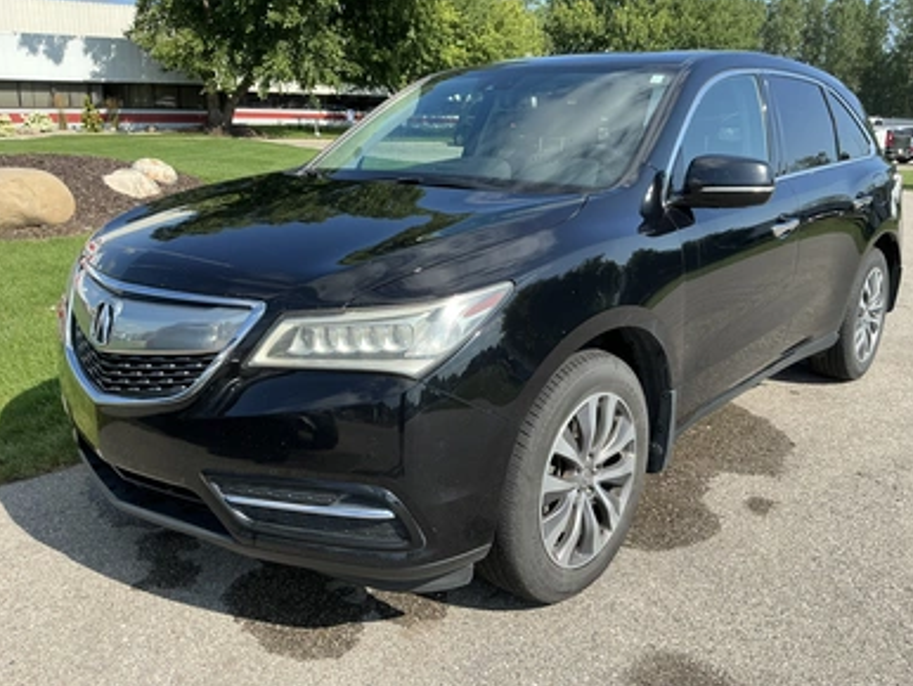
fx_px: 765
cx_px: 468
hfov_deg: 61.6
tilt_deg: -15.2
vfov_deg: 48.3
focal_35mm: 29
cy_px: 336
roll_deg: -1.5
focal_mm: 3
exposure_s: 1/898
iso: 25
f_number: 1.8
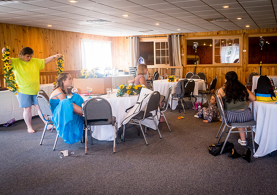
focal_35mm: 34
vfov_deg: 39.8
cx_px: 173
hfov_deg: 54.0
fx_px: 269
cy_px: 98
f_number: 5.6
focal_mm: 28
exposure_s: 1/100
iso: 1600
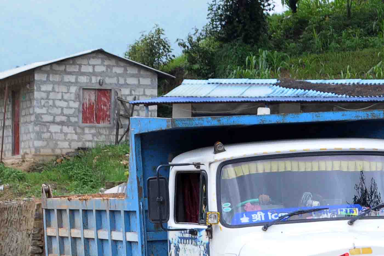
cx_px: 364
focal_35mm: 253
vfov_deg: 5.4
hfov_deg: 8.1
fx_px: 2694
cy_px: 320
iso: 500
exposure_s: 1/500
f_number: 5.6
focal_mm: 55
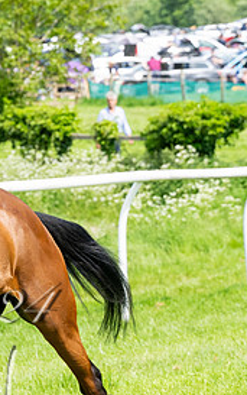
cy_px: 162
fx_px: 3559
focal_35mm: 331
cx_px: -116
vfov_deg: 6.3
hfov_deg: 4.0
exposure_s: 1/2000
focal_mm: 98
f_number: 5
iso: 400
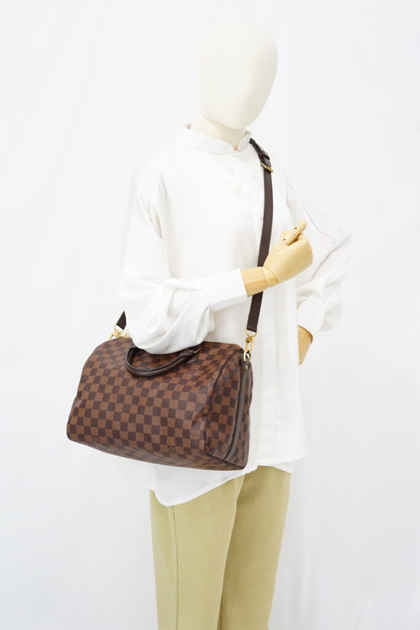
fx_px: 875
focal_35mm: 50
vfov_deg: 39.6
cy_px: 315
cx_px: 210
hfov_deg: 27.0
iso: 640
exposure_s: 1/6
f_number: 6.3
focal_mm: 50
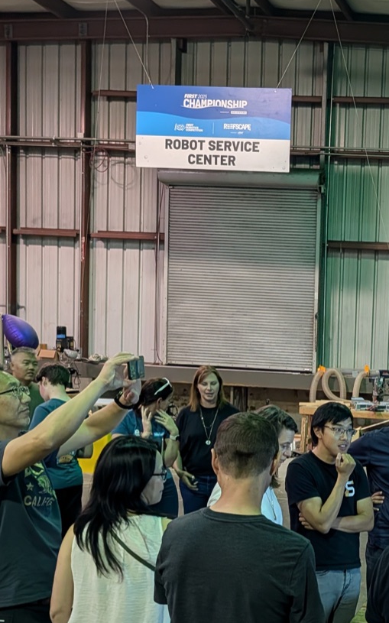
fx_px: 849
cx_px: 440
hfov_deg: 24.0
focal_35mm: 50
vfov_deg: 39.6
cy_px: 437
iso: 67
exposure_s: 1/120
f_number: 1.68
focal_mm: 6.9
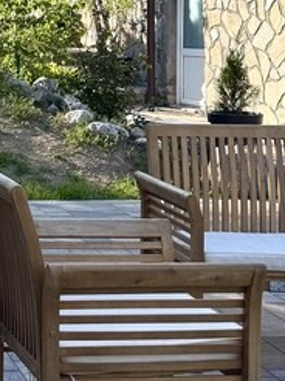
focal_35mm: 100
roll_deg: -1.2
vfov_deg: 19.3
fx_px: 1100
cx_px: -141
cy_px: 37
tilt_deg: +0.1
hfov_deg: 13.9
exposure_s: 1/3279
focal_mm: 6.76
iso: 80
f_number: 1.78
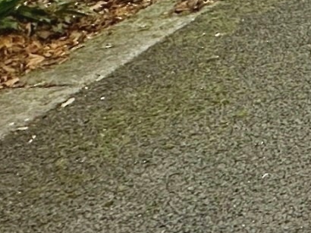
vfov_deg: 11.4
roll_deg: -0.1
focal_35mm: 99
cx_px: 904
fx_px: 889
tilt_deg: +5.3
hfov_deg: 11.8
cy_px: -384
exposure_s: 1/882
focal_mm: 2.22
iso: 40
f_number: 2.2
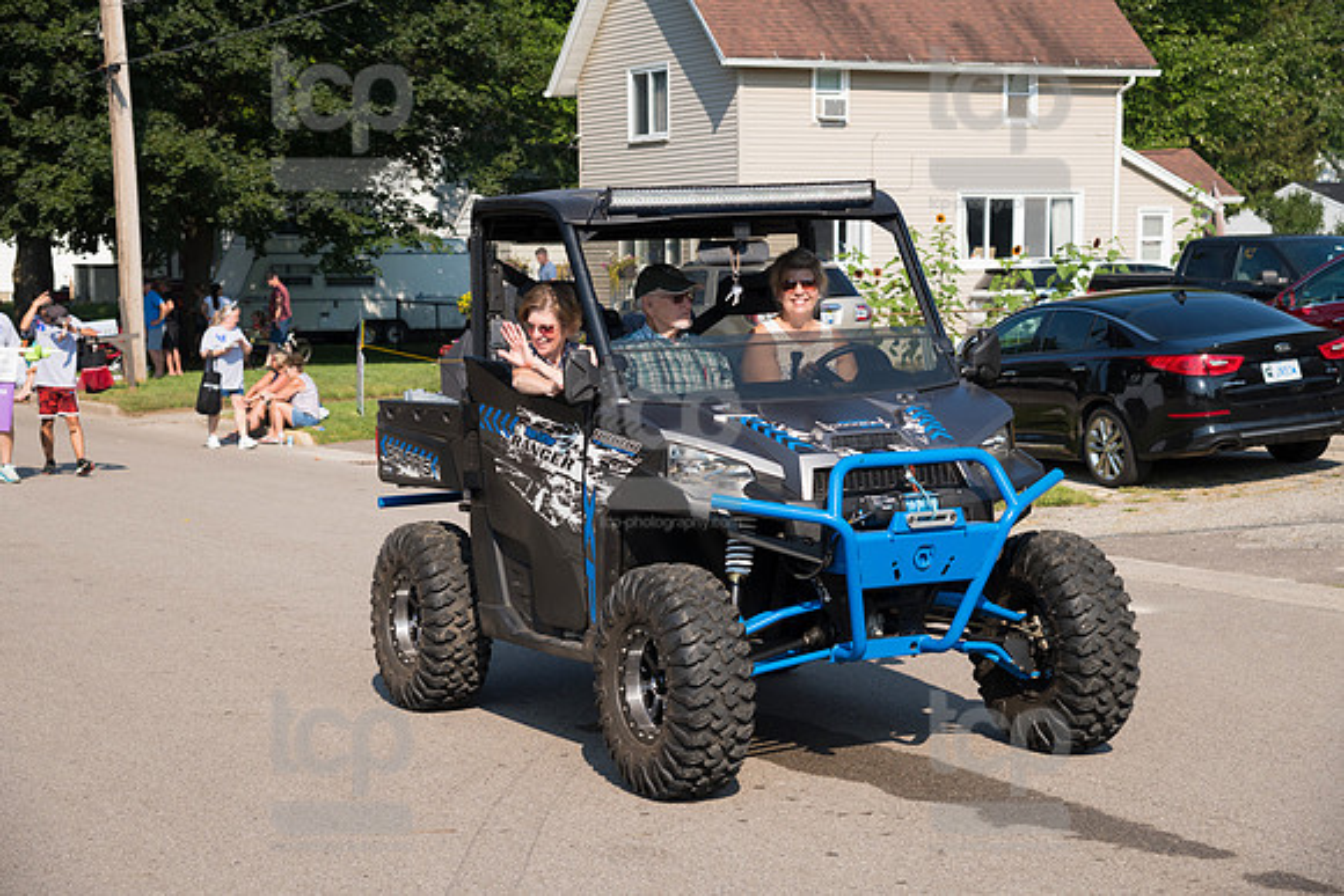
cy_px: 448
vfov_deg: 19.5
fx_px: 2614
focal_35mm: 70
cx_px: 672
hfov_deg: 28.8
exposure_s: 1/800
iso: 320
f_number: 6.3
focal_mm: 70
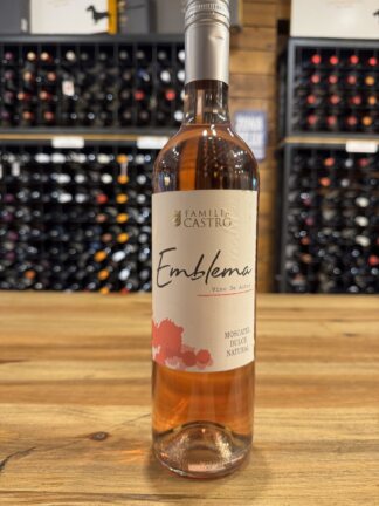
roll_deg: -0.7
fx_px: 350
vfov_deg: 71.6
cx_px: 190
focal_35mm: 24
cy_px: 253
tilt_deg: -5.4
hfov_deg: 56.8
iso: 250
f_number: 1.78
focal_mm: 6.76
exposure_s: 1/50
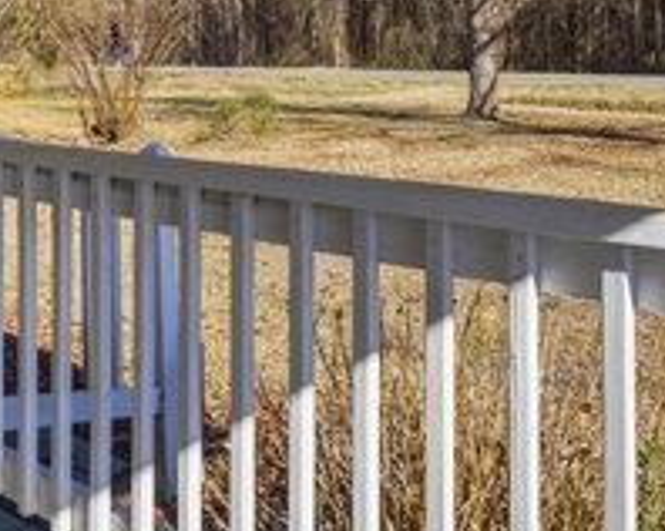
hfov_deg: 44.3
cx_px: 232
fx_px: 806
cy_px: 47
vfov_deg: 34.3
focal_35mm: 41
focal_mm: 12
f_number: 8
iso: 250
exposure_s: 1/2500
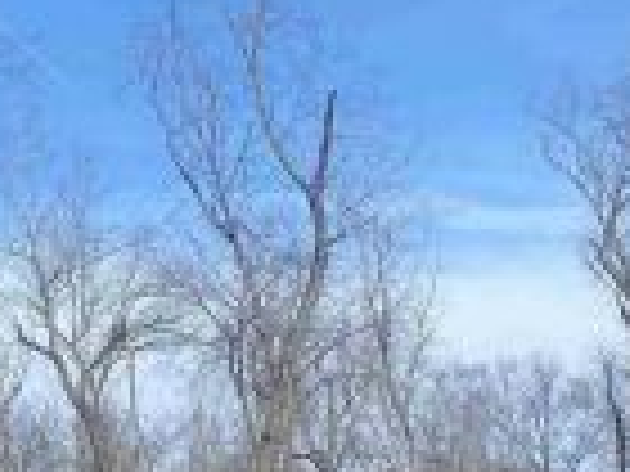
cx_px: 110
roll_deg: -0.6
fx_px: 2257
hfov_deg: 15.8
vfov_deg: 11.7
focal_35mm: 124
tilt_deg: +0.8
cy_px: 562
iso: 32
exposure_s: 1/2688
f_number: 1.8
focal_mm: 4.25
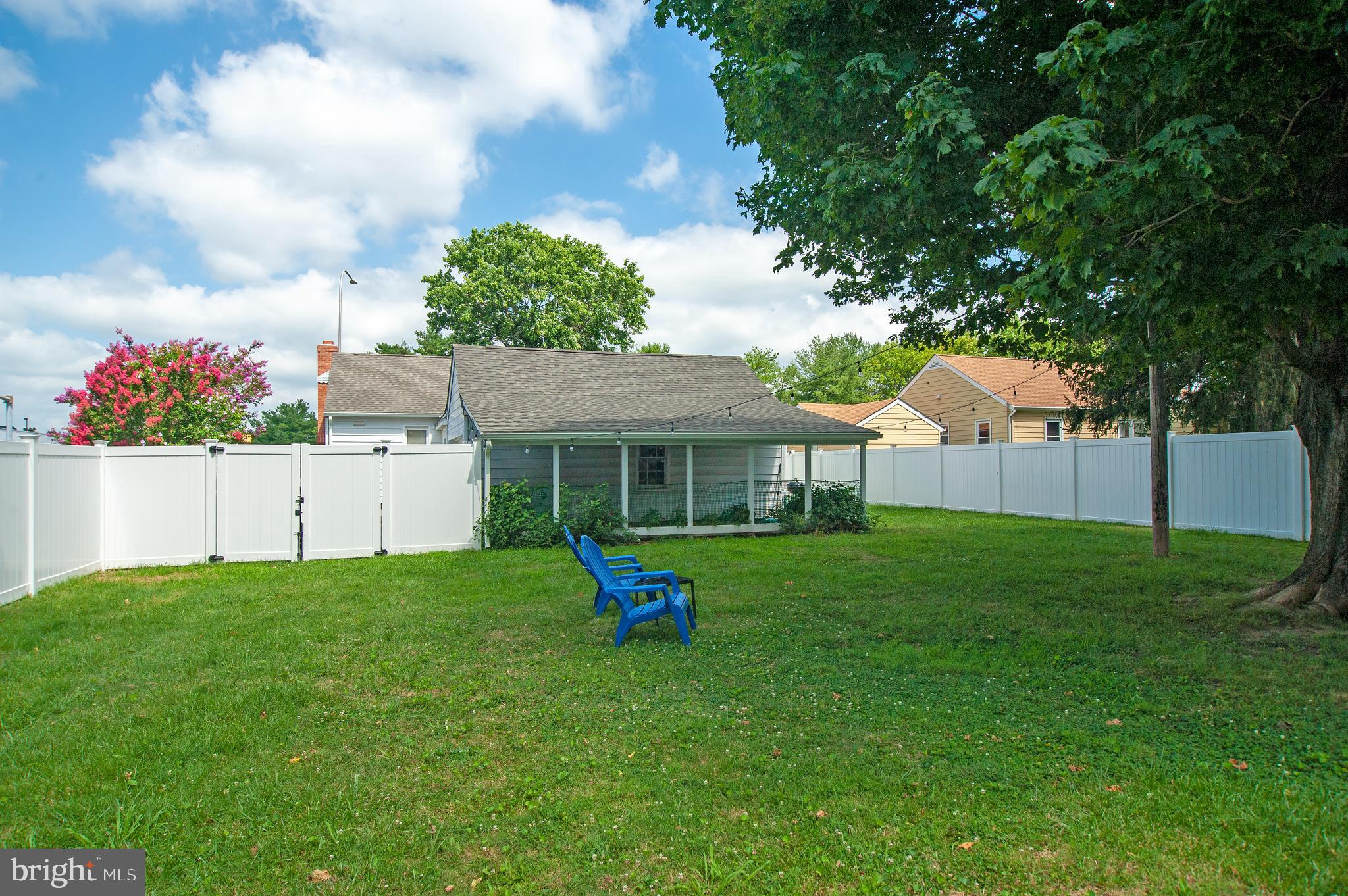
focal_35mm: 22
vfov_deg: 57.1
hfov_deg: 78.6
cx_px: 674
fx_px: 823
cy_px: 448
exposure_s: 1/1250
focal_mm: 22
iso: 250
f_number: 9
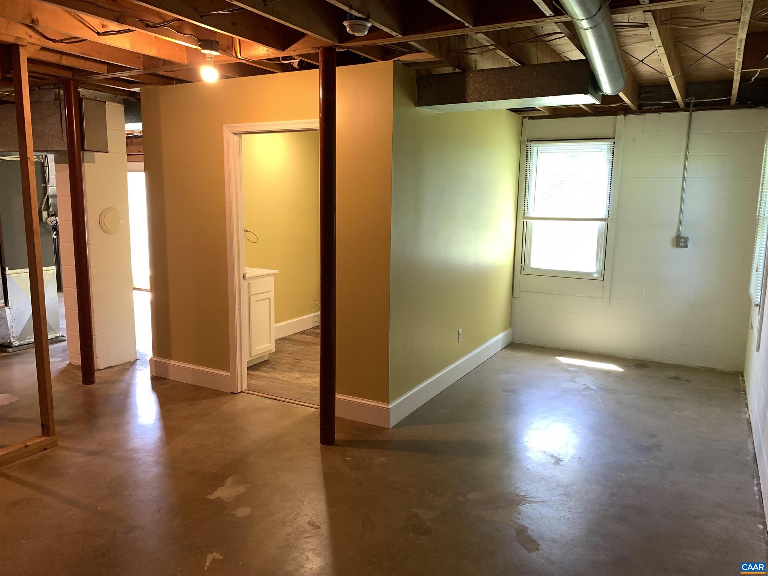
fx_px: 577
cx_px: 384
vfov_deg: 53.1
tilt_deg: -8.5
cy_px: 288
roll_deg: -0.9
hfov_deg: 67.3
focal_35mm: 26
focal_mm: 4.25
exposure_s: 1/60
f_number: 1.8
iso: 125
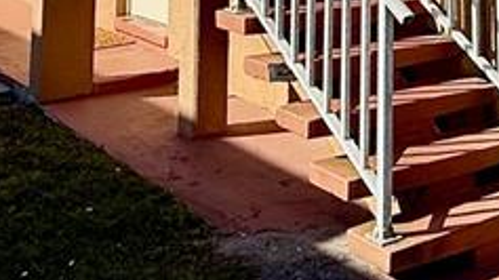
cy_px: -277
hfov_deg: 31.4
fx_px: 873
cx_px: 362
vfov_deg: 14.9
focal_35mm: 66
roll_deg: -2.0
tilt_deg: +7.9
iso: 50
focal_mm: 2.22
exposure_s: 1/2506
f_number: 2.2
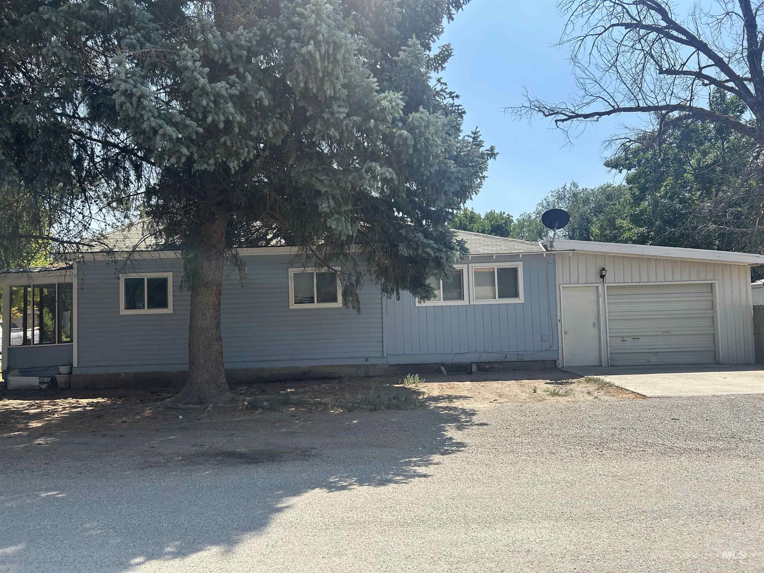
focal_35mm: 26
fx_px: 574
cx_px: 382
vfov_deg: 53.1
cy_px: 286
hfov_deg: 67.3
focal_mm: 5.7
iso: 50
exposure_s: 1/2299
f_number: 1.5
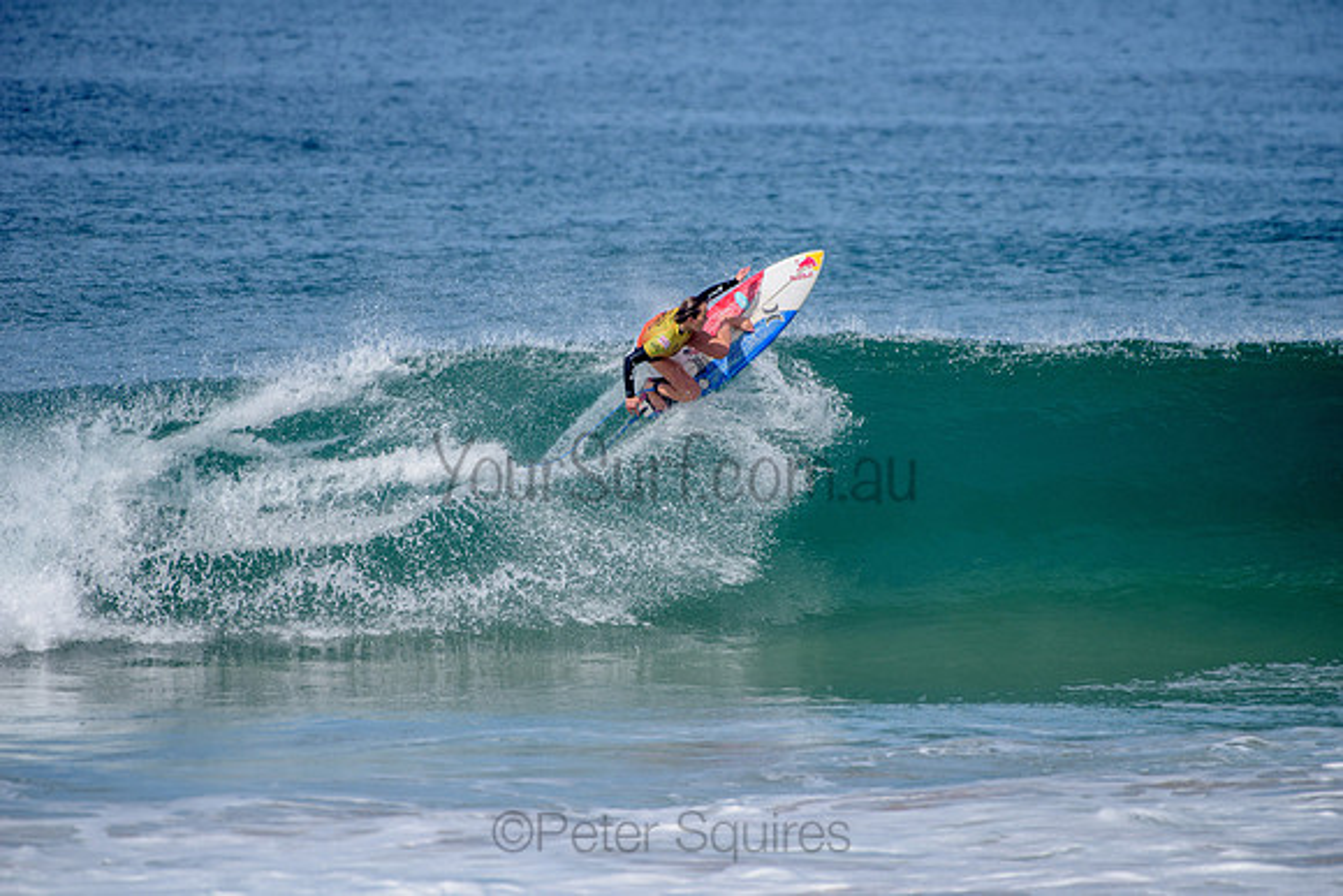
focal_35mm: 500
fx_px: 18656
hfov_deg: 4.1
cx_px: 672
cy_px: 448
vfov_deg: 2.8
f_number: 6.3
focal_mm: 500
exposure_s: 1/2500
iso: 250
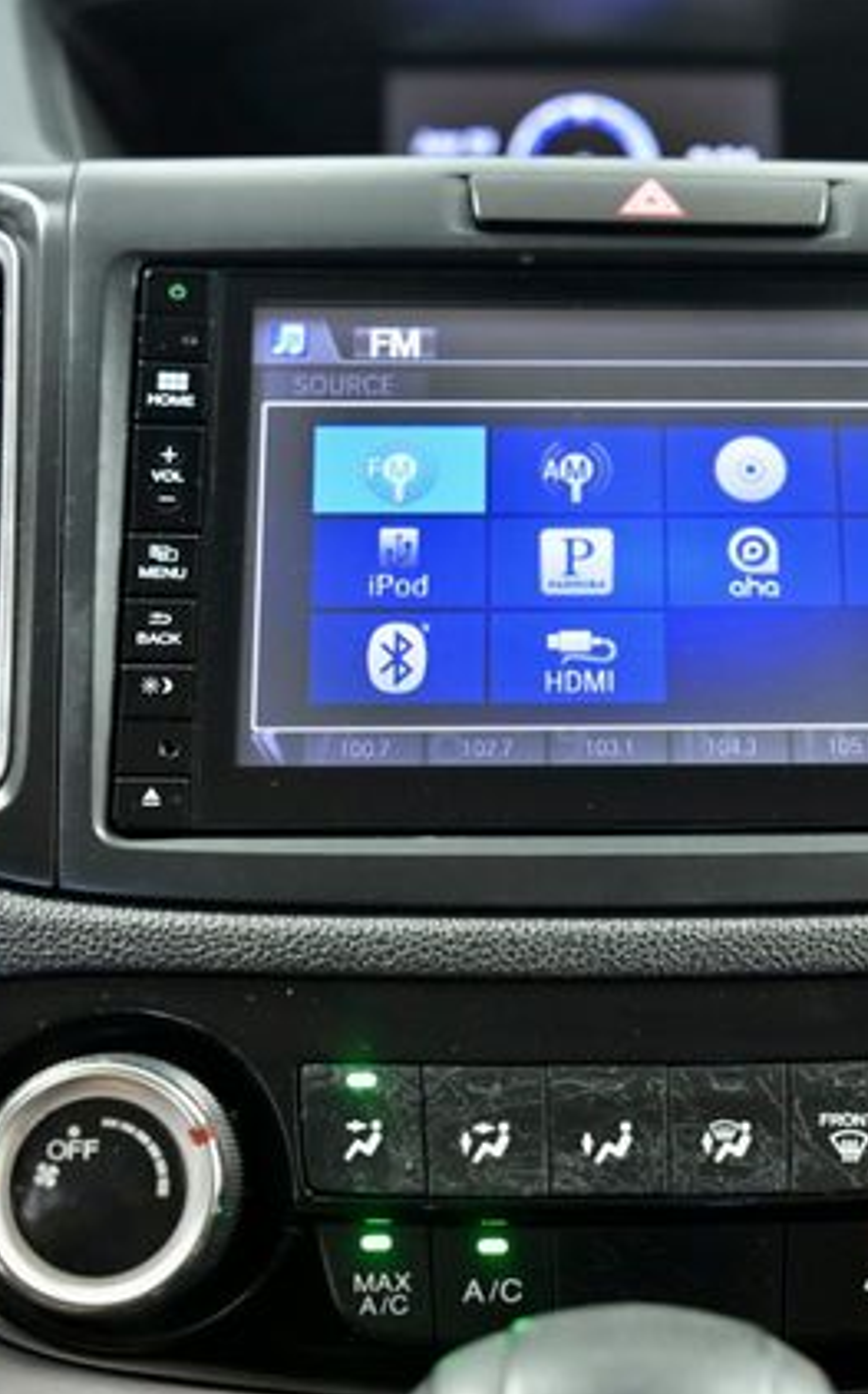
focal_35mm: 65
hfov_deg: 19.8
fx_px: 2465
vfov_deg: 31.5
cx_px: 693
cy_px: 699
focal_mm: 42
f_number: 4
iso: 2000
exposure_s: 1/125
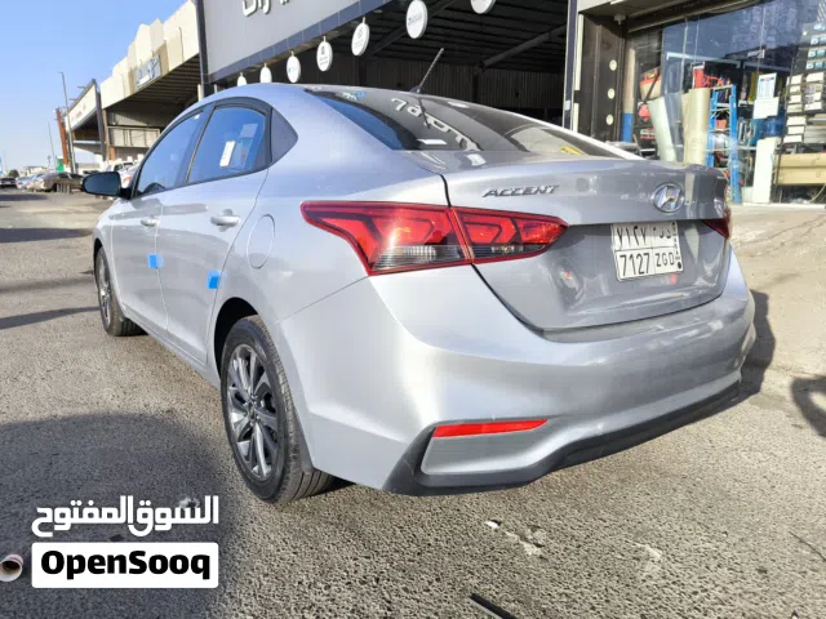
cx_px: 413
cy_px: 310
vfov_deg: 56.8
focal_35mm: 24
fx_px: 573
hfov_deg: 71.6
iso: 50
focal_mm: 6.92
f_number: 1.9
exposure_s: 1/1797
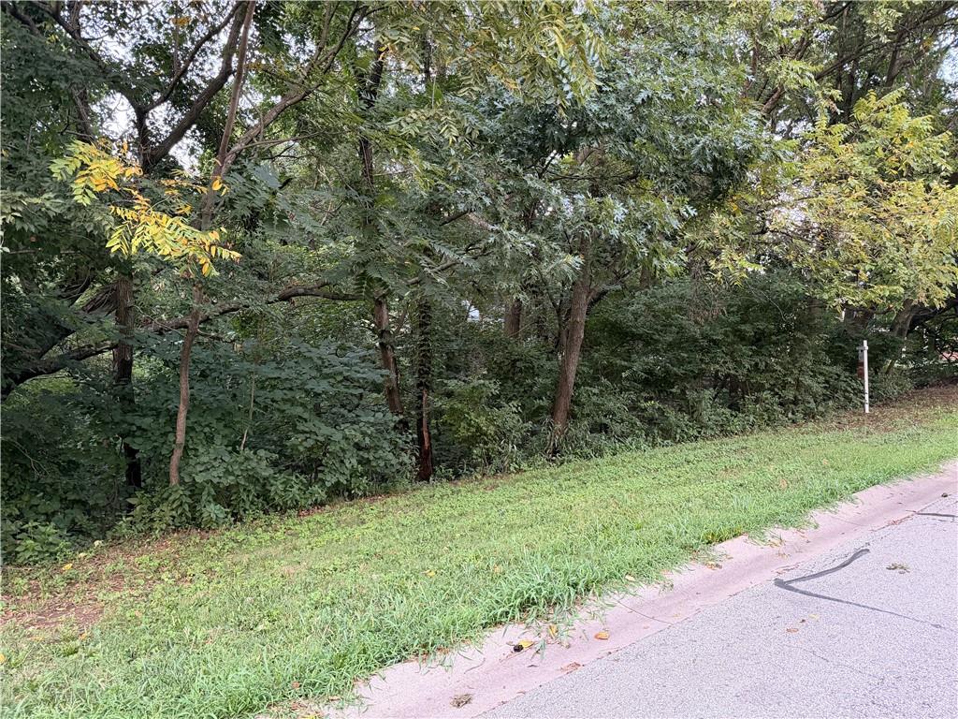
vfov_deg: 56.8
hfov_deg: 71.6
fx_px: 664
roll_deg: -2.8
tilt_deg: +0.1
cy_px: 360
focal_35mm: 24
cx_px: 479
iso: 400
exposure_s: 1/60
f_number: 1.78
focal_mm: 6.76
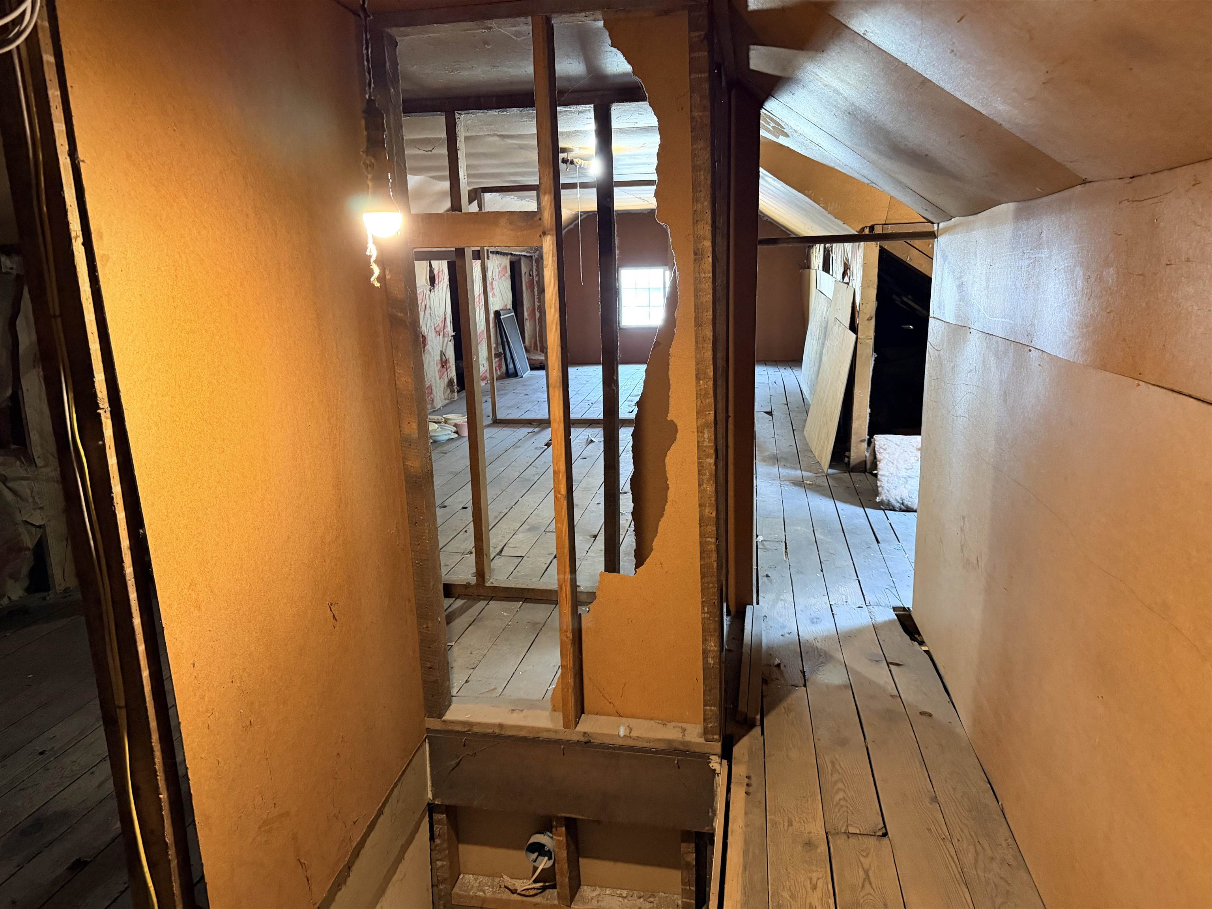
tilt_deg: -13.5
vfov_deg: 56.8
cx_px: 606
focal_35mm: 24
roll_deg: +3.3
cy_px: 454
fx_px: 840
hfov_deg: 71.6
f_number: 1.78
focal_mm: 6.76
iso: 640
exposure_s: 1/60
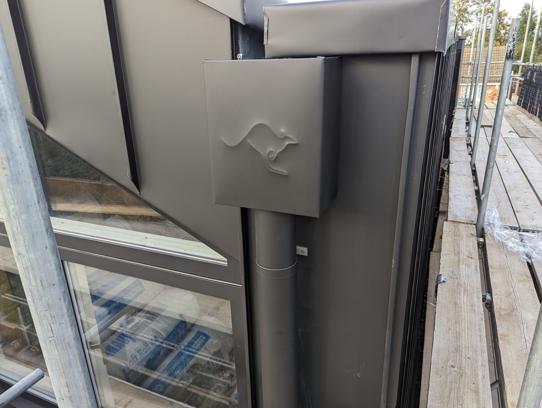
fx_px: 376
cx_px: 271
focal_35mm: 24
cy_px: 204
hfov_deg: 71.5
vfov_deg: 56.9
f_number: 1.85
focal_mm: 6.81
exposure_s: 1/231
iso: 50
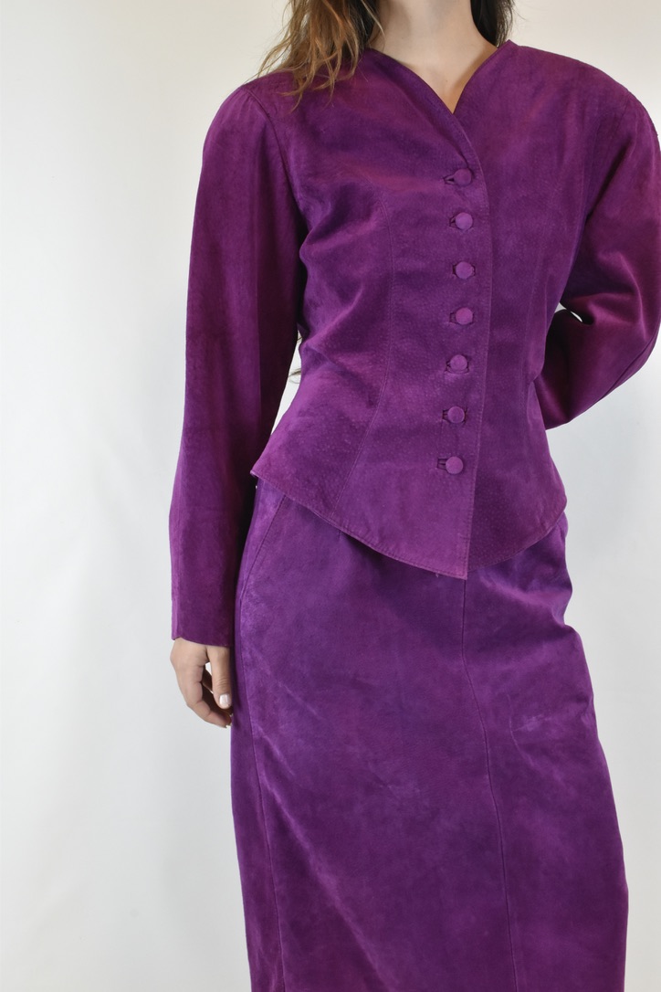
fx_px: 1570
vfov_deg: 35.1
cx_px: 330
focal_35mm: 57
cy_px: 496
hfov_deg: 23.8
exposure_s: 1/25
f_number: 16
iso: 1600
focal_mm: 38
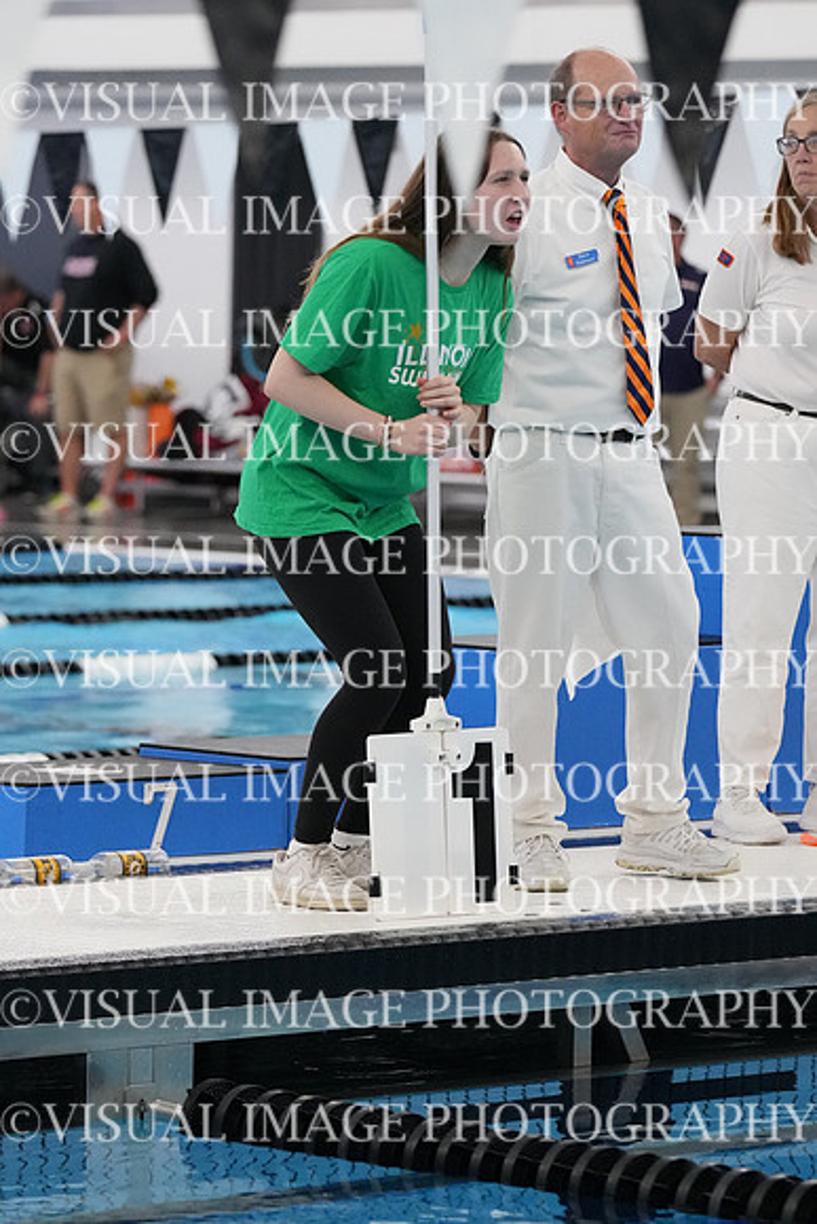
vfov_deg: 10.3
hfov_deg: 6.9
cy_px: 612
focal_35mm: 199
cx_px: 408
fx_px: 6770
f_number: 4
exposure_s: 1/1250
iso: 6400
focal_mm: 133
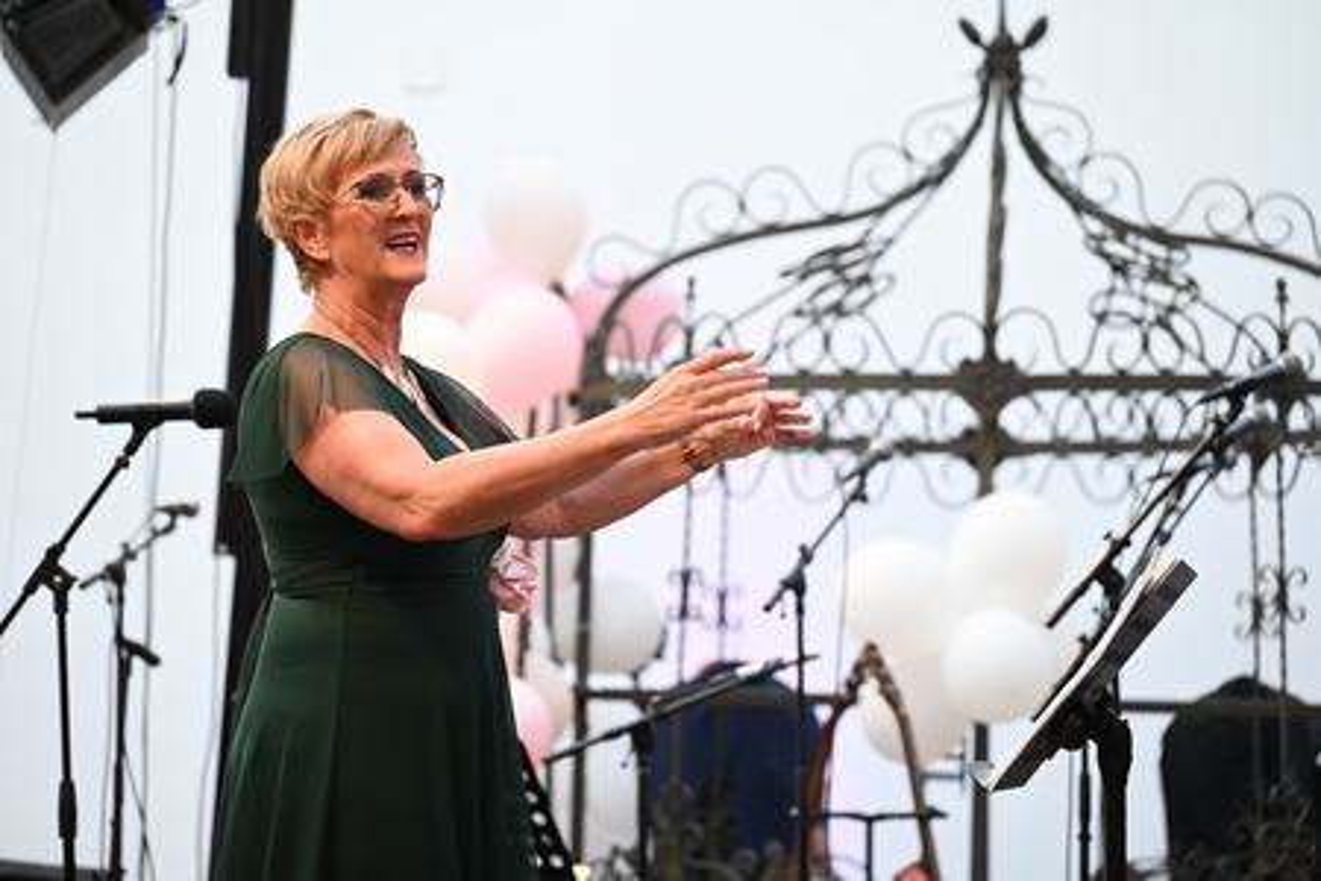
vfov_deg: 11.4
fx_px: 4403
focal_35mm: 120
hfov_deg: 17.1
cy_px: 440
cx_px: 660
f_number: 4
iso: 400
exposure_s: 1/160
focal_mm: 120
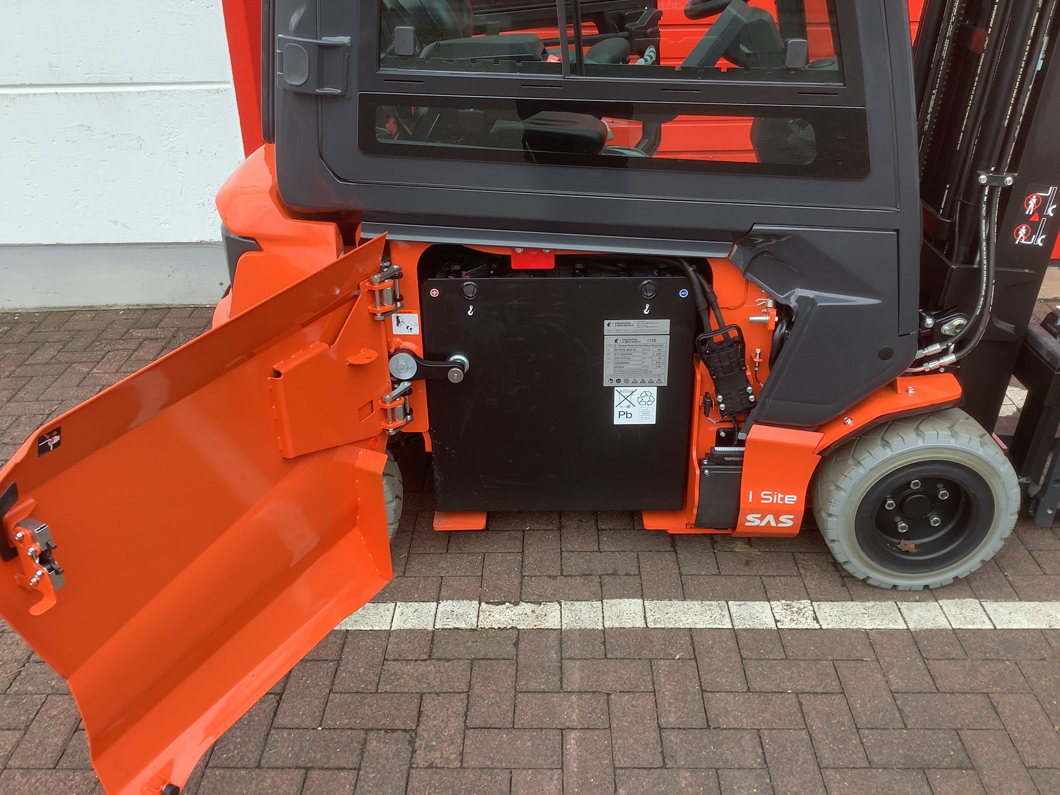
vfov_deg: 45.4
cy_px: 398
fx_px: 949
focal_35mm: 31
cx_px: 530
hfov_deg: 58.4
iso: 40
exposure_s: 1/100
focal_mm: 3.3
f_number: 2.4
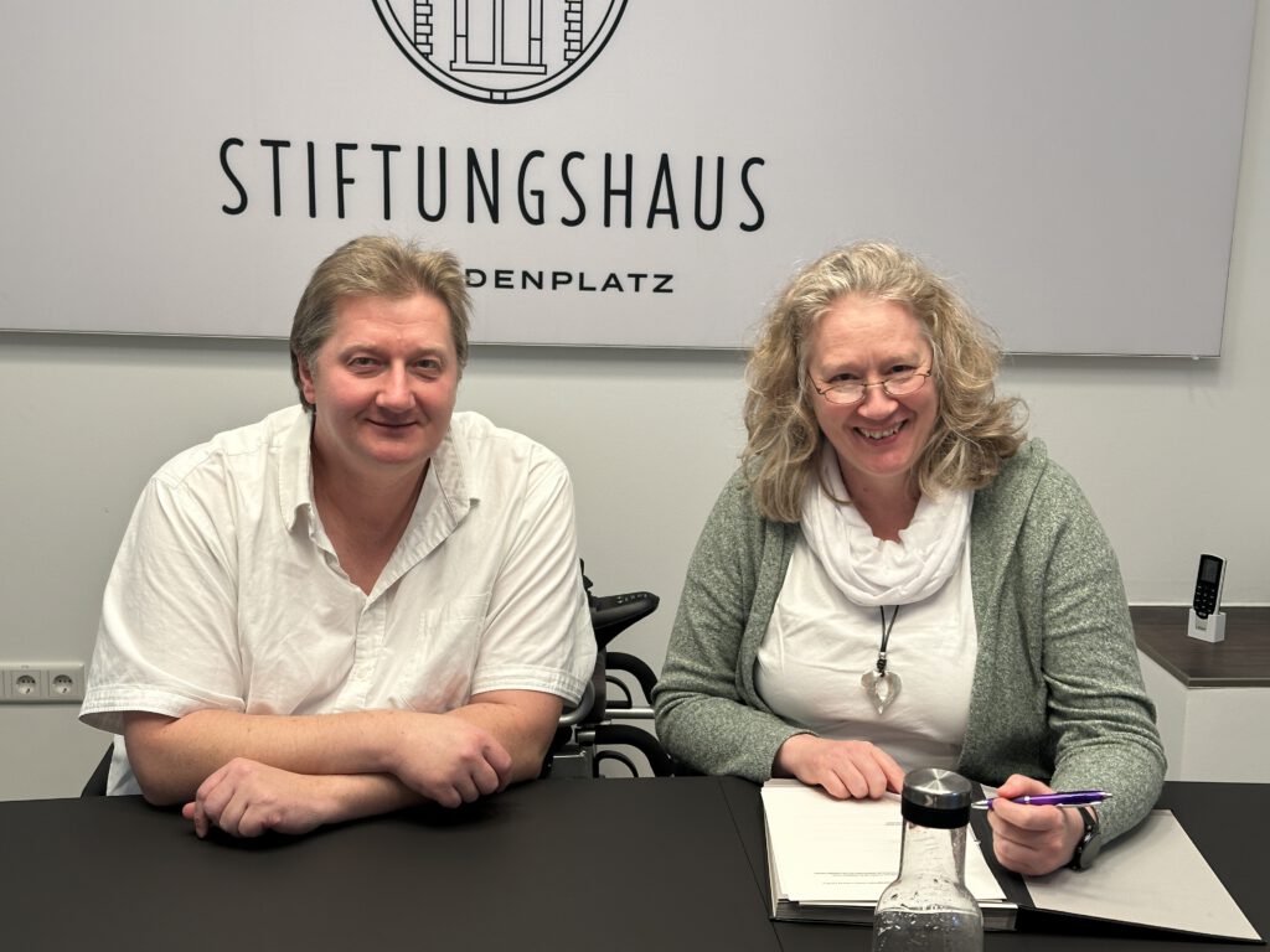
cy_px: 476
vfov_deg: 30.3
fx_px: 1761
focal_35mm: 48
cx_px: 635
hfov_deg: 39.7
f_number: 1.78
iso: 80
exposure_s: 1/69
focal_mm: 6.86
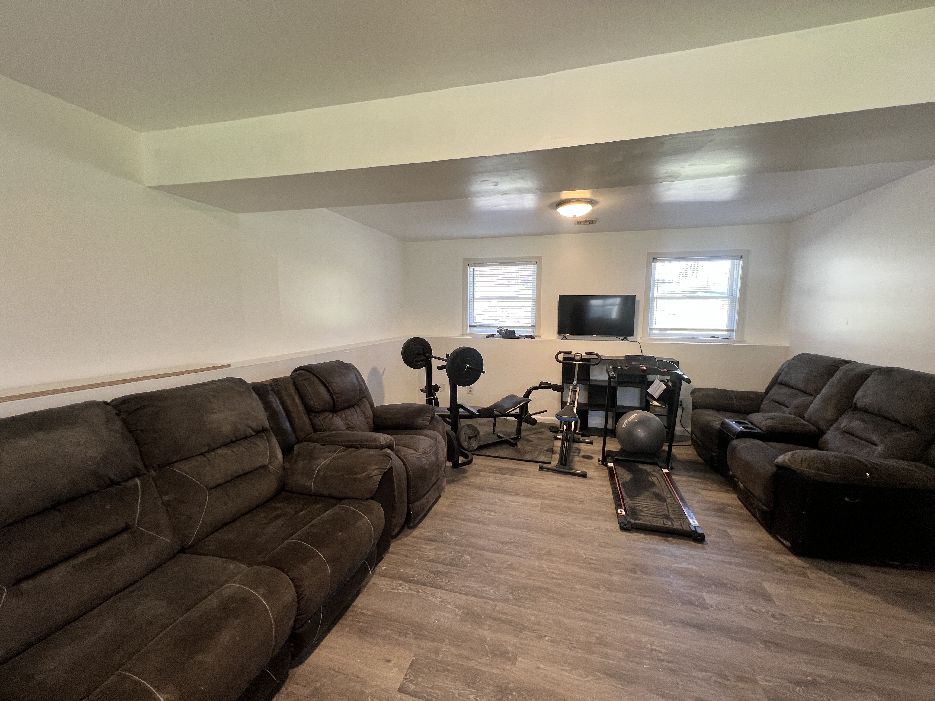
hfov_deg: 106.2
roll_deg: +0.1
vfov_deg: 89.9
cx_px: 468
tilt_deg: -6.6
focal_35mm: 13
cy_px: 350
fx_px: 351
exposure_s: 1/60
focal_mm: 1.57
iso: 125
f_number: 1.8
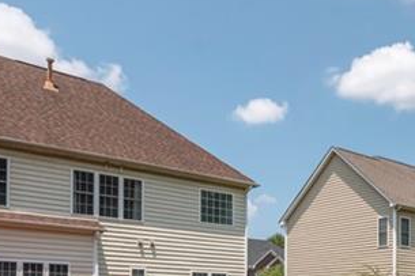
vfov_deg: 26.4
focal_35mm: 47
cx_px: 374
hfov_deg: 39.0
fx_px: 541
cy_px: 303
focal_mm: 14
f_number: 8
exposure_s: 1/4000
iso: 320
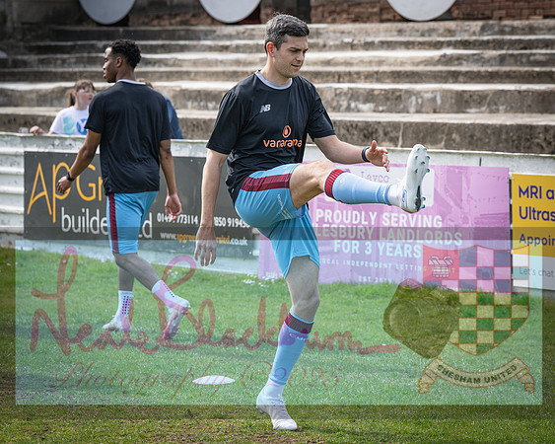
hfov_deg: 14.3
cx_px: 298
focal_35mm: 135
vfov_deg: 11.4
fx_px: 2212
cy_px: 197
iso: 200
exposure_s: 1/1000
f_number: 4.5
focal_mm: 103
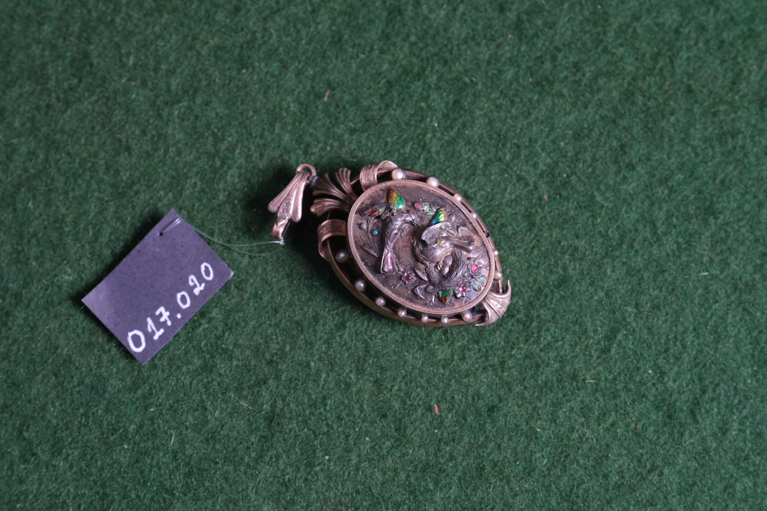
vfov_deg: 16.5
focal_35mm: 83
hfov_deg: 24.5
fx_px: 1768
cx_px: 384
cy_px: 256
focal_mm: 55
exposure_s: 1/125
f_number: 6.4
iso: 500
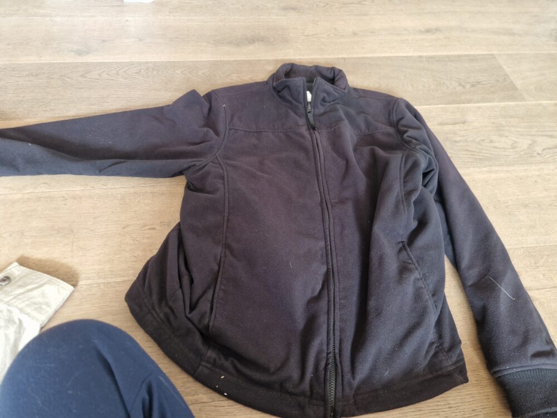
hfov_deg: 73.9
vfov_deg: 58.9
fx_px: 370
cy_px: 209
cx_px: 278
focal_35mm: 23
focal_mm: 5.4
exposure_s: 1/50
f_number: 1.8
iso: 640
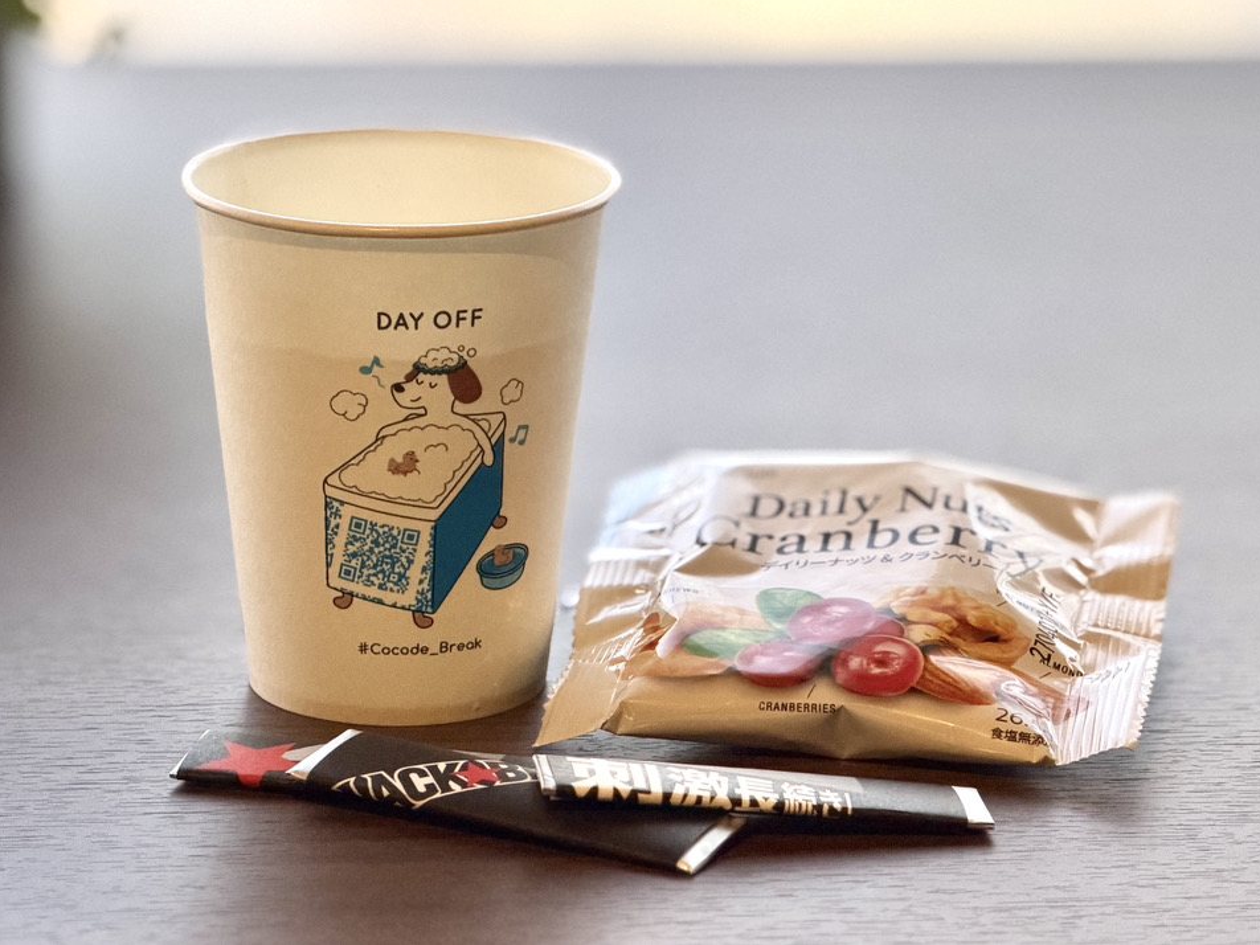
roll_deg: -0.6
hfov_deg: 15.6
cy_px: 351
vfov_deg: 11.8
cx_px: 643
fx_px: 4586
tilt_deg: -14.9
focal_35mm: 126
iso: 400
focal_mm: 16.89
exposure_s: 1/121
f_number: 2.8
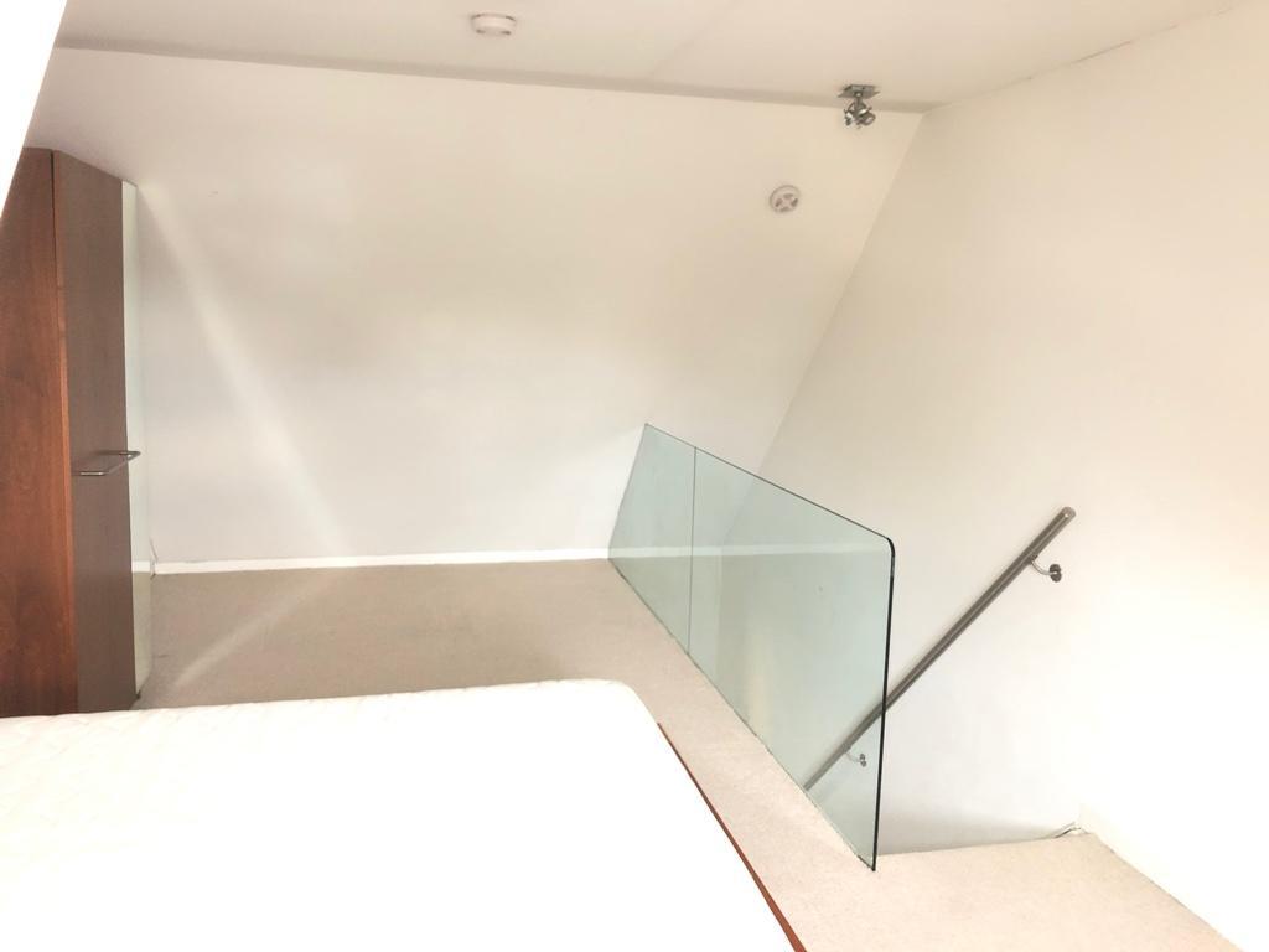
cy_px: 476
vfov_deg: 49.7
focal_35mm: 28
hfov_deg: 63.4
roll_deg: -0.7
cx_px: 634
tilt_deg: -8.0
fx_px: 1026
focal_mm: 4
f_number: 1.8
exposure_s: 1/5
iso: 100
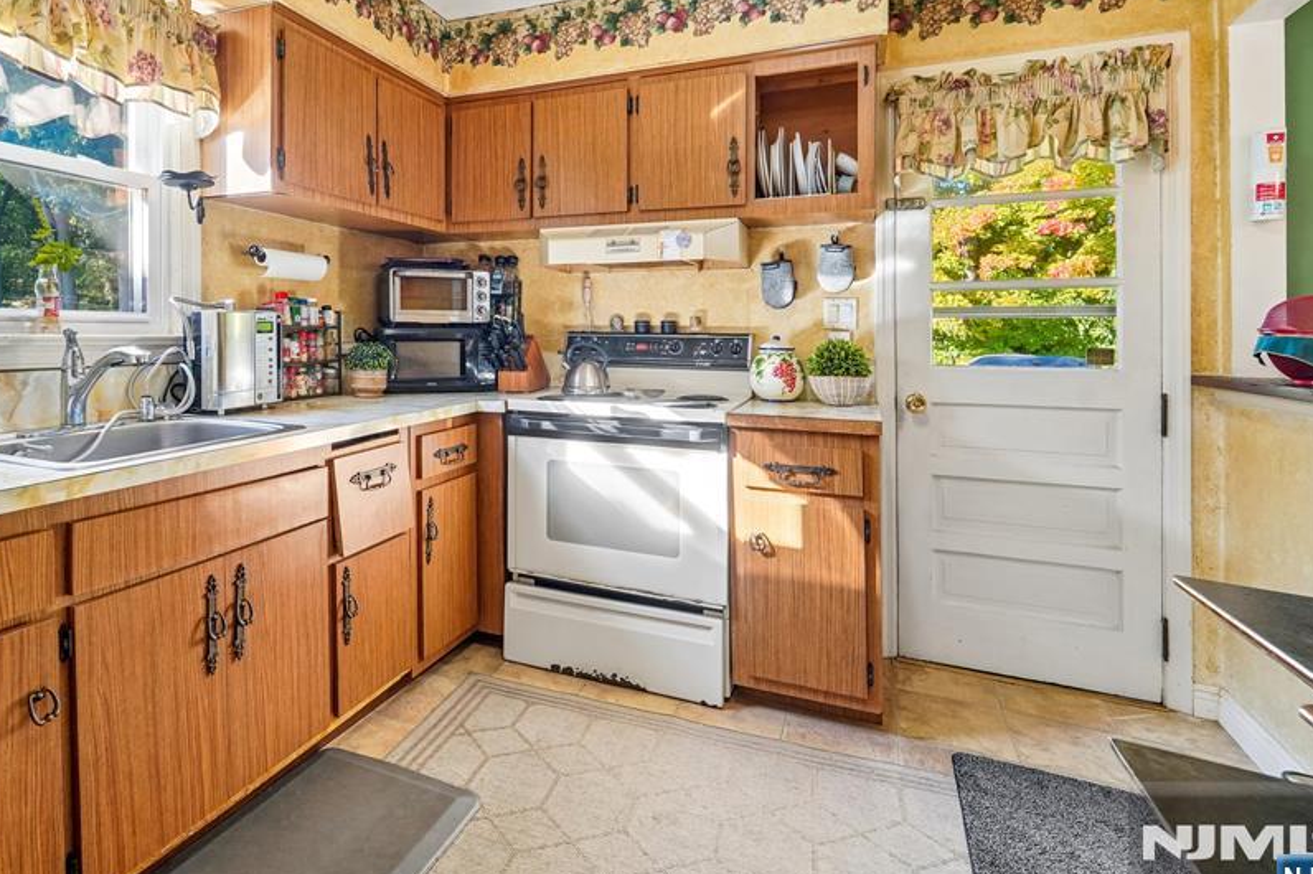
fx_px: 656
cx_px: 531
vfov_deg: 66.5
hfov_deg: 89.0
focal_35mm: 18
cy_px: 338
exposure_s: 1/20
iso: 400
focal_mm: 14
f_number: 8
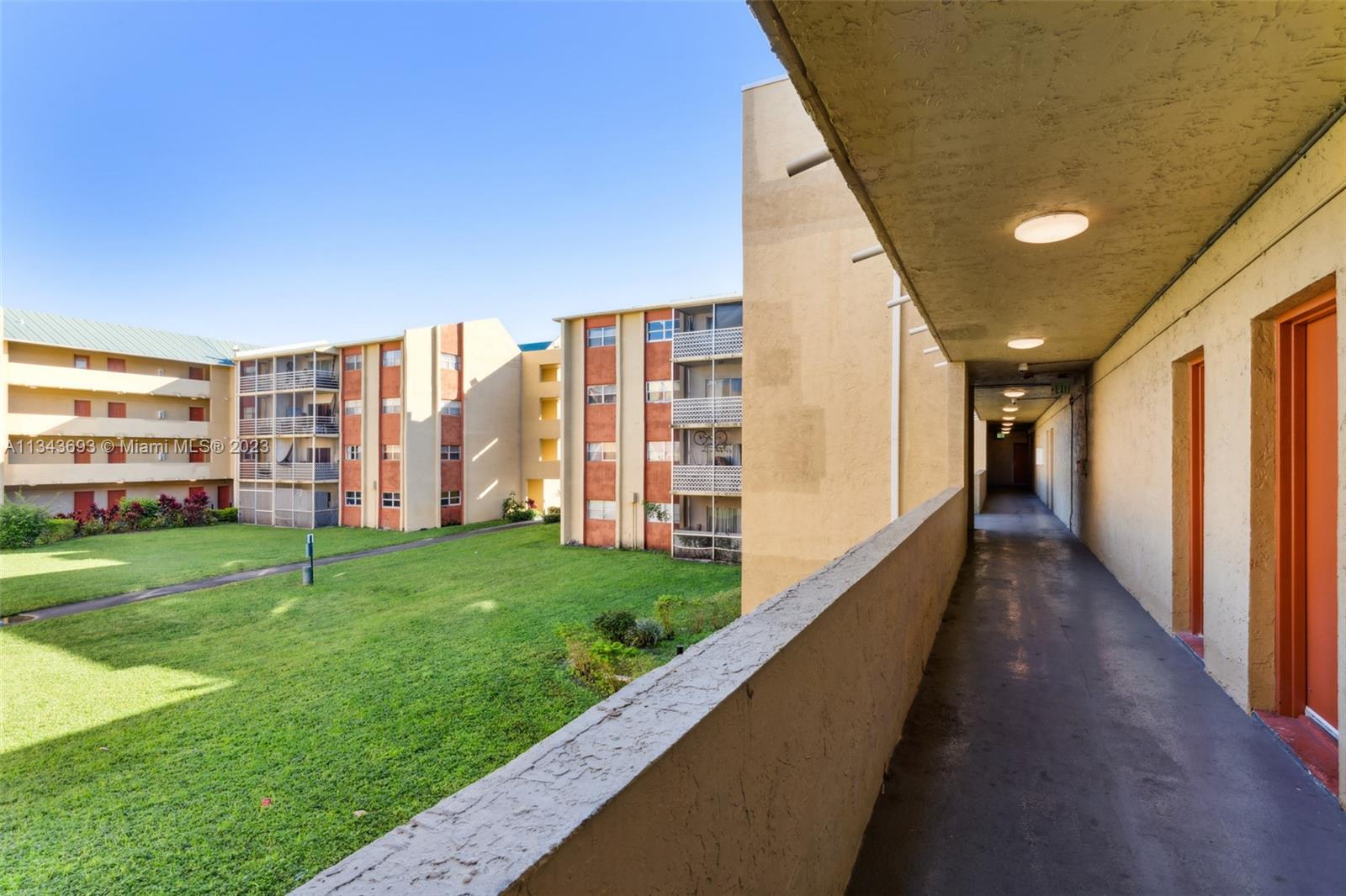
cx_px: 673
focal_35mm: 17
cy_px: 448
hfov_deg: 93.3
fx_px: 635
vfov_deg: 70.4
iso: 100
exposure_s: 1/10
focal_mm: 17
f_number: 16
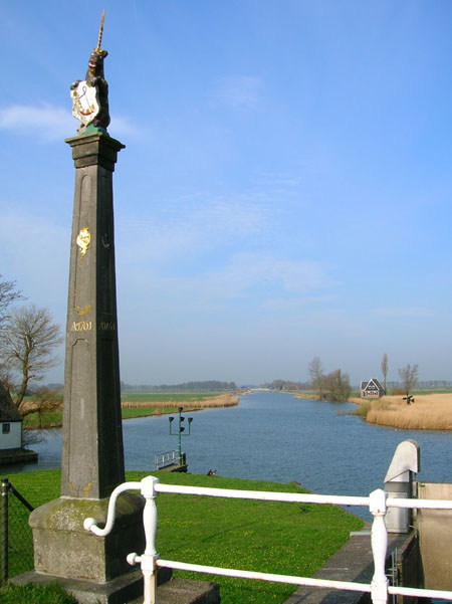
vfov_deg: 54.0
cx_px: 226
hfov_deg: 41.8
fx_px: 593
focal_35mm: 34
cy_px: 302
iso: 50
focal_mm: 5.7
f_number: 4.9
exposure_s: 1/357
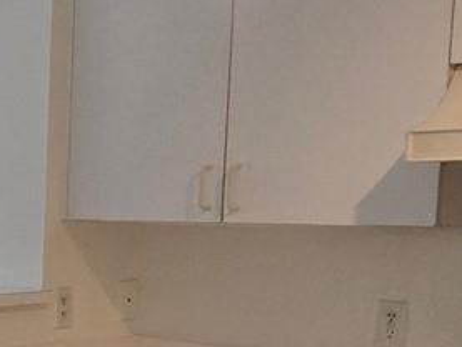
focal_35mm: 75
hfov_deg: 21.6
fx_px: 1001
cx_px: -240
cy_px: 374
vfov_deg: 18.9
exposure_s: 1/60
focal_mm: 2.2
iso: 400
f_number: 2.2
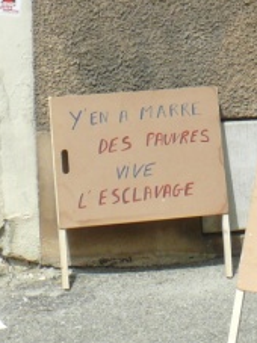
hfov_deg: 9.1
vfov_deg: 12.0
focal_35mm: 158
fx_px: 1566
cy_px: -142
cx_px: 405
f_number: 5.6
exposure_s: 1/400
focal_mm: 7.4
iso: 100
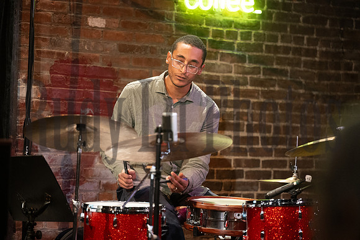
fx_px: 1200
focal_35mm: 120
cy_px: 120
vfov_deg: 11.4
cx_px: 180
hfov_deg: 17.1
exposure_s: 1/400
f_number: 2.8
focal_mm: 120
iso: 5000
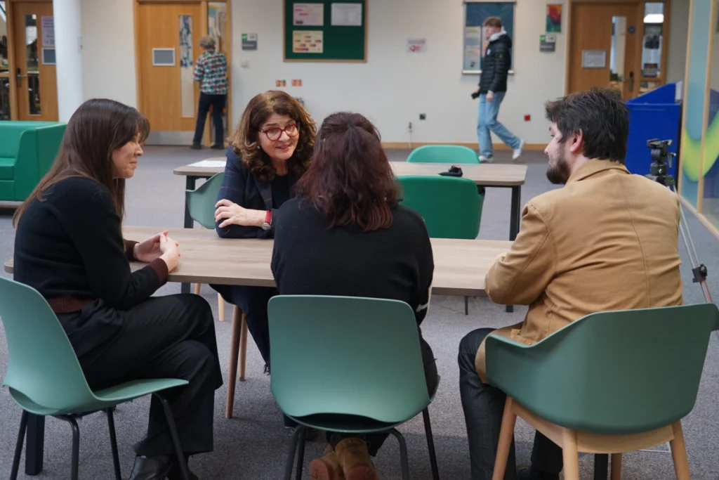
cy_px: 240
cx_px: 360
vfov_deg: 27.5
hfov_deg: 40.3
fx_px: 979
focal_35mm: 49
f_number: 4.5
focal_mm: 49
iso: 1250
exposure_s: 1/160
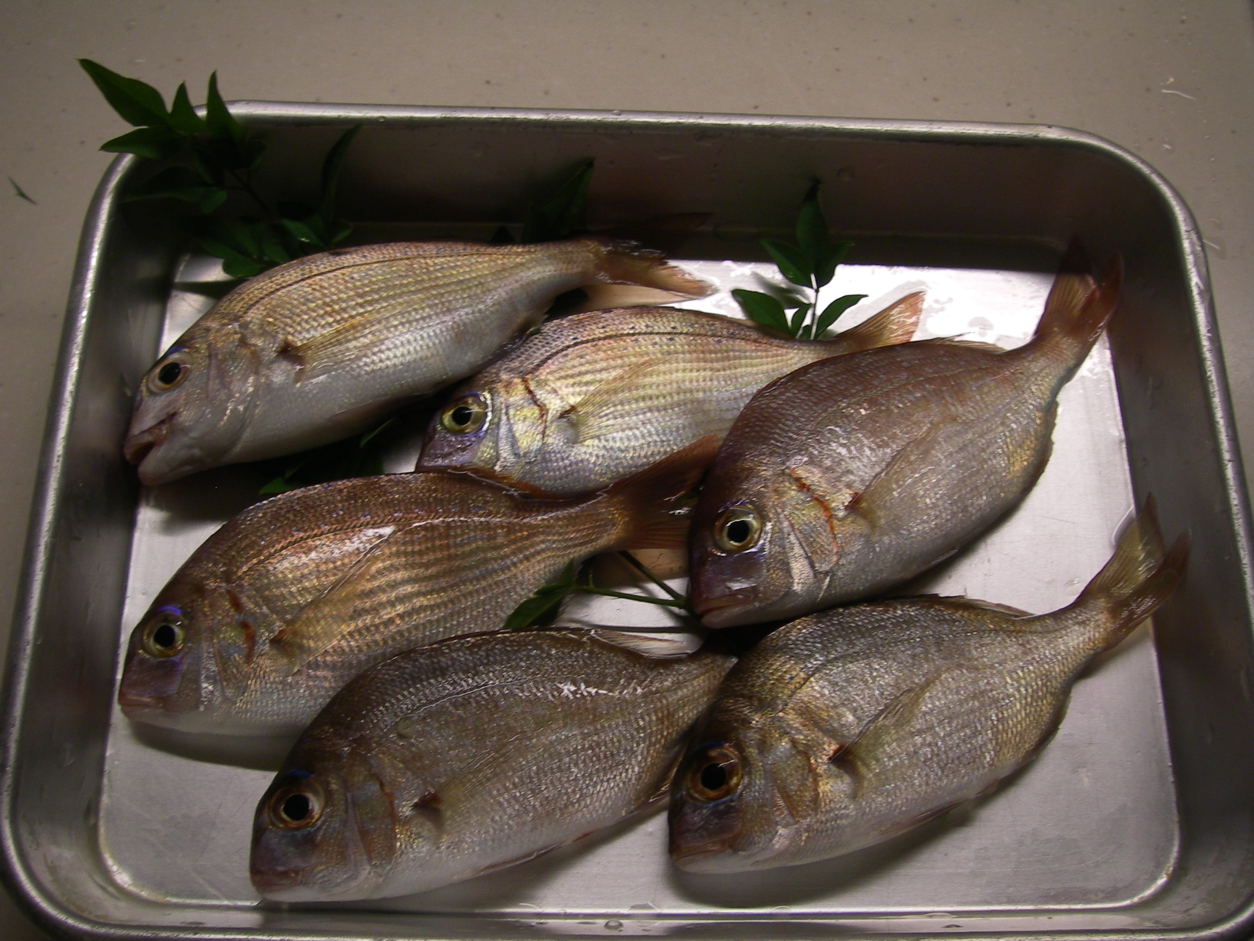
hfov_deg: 49.0
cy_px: 470
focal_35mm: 38
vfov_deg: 37.7
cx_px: 627
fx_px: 1377
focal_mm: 6.3
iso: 80
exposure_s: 1/50
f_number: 3.3
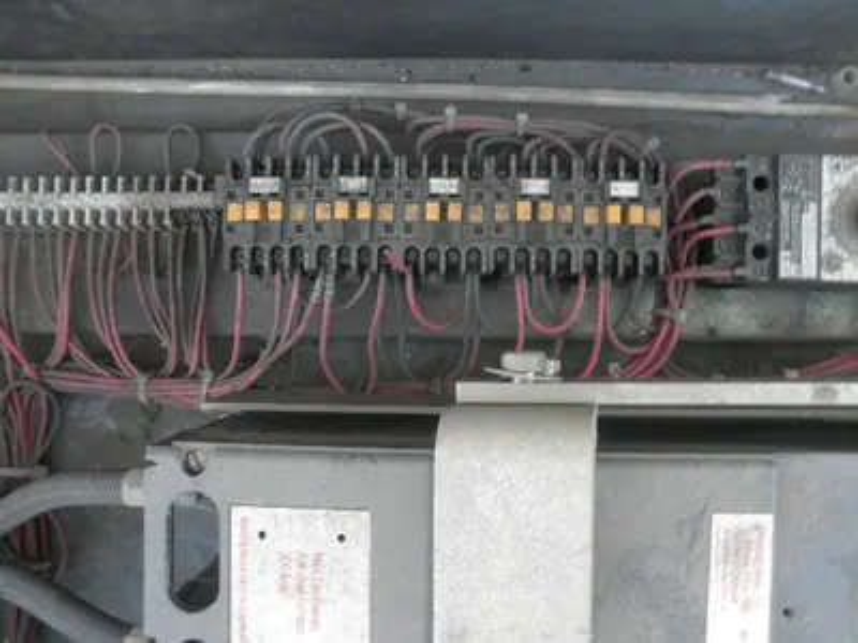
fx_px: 694
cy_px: 322
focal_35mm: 28
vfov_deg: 49.7
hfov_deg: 63.4
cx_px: 429
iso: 80
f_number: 3
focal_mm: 5
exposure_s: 1/30
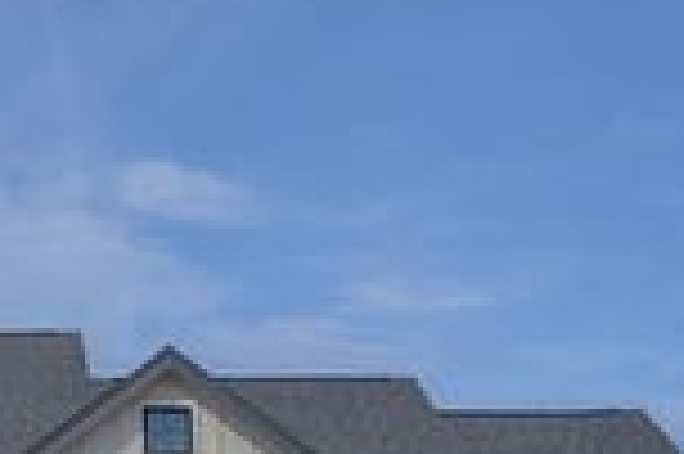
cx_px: 0
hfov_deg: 24.5
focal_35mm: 79
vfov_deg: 15.8
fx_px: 1499
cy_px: 681
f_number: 16
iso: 125
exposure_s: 1/60
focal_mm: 24
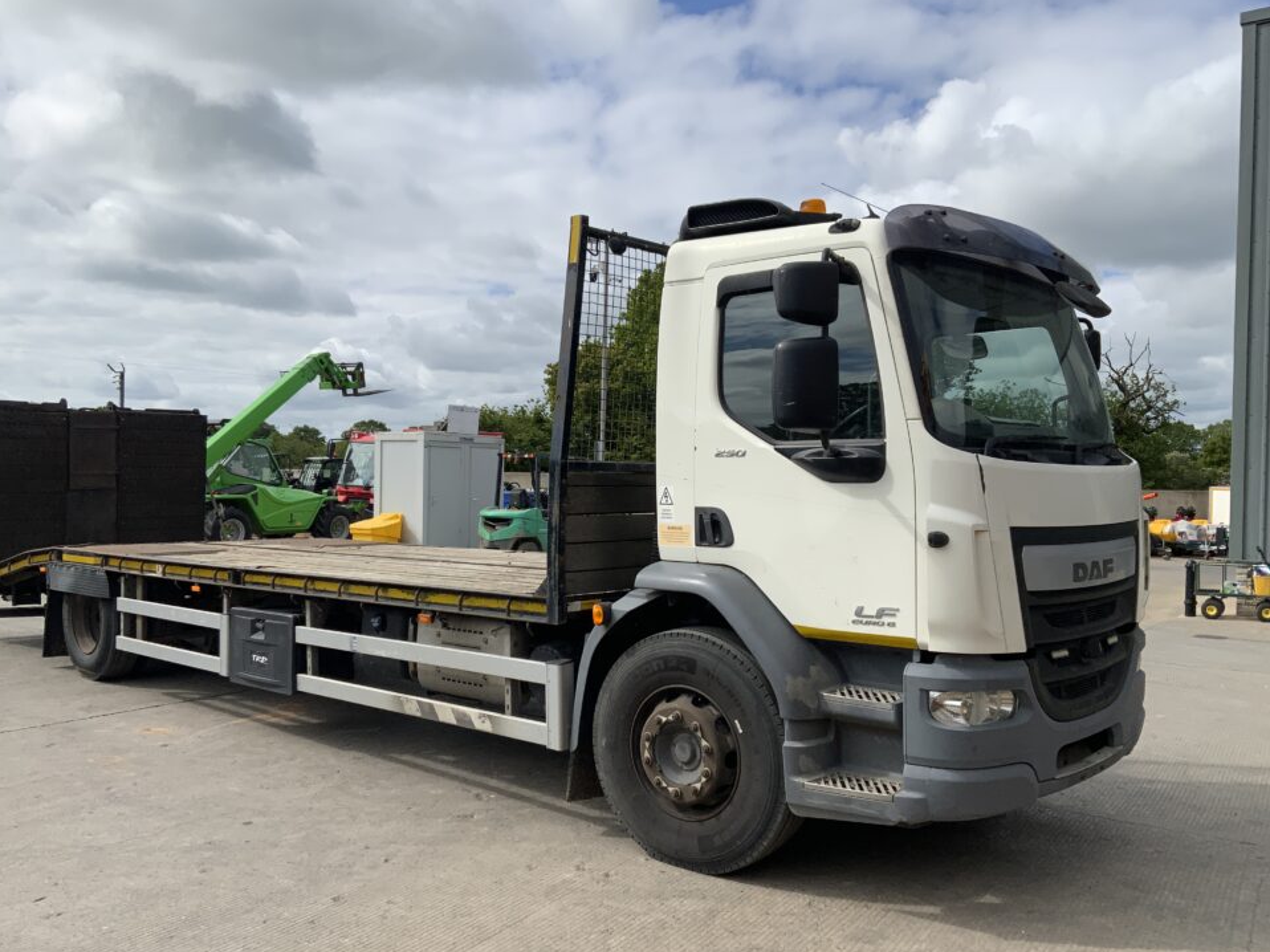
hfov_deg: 58.4
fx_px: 1137
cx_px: 614
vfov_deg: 45.4
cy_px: 501
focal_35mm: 31
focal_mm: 3
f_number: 1.8
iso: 16
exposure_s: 1/3125
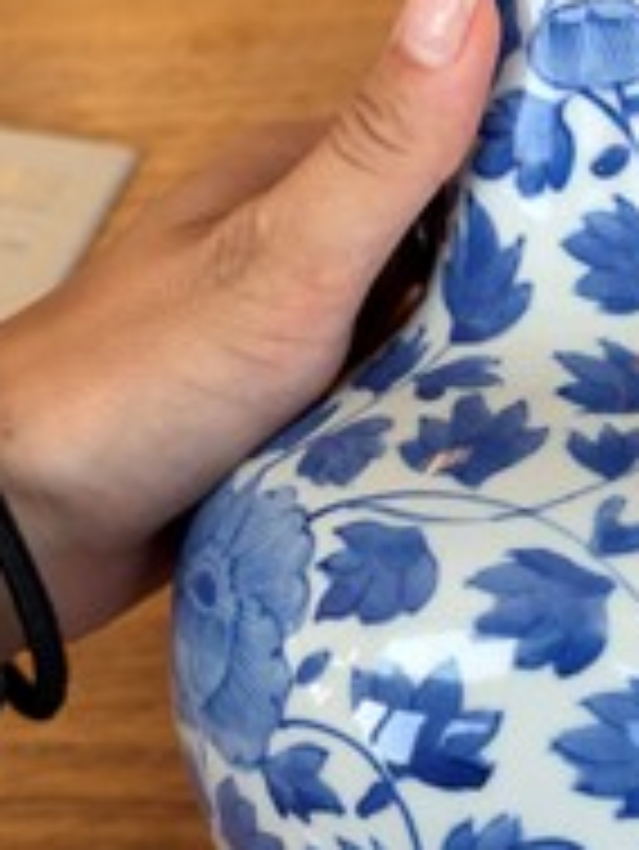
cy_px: 459
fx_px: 1352
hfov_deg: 25.9
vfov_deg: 34.9
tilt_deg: -51.1
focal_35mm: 55
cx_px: 549
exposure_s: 1/122
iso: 50
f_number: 1.6
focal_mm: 5.96
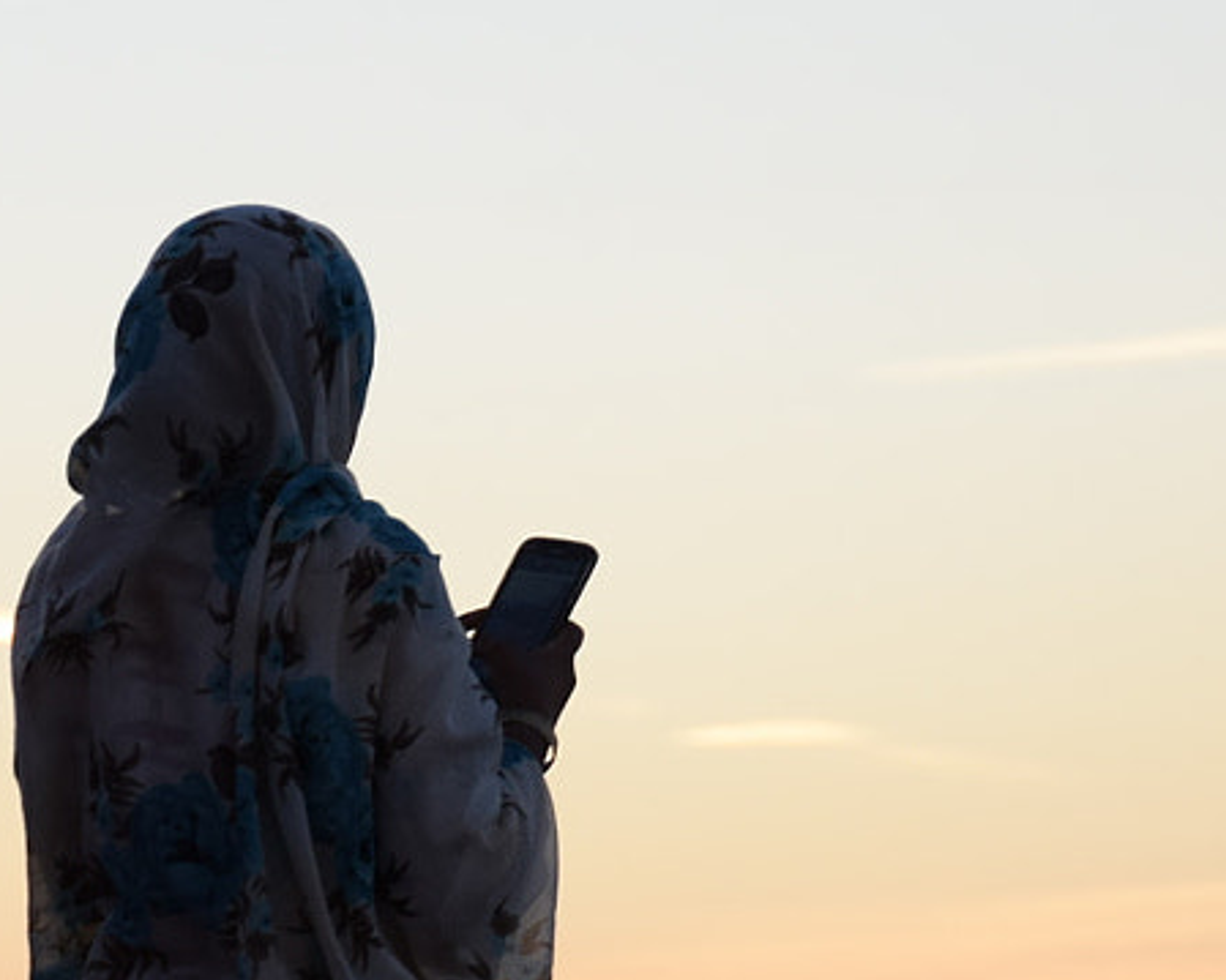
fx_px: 13665
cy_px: 824
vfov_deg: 4.1
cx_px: 527
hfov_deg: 5.1
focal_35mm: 377
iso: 320
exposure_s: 1/250
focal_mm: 75
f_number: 5
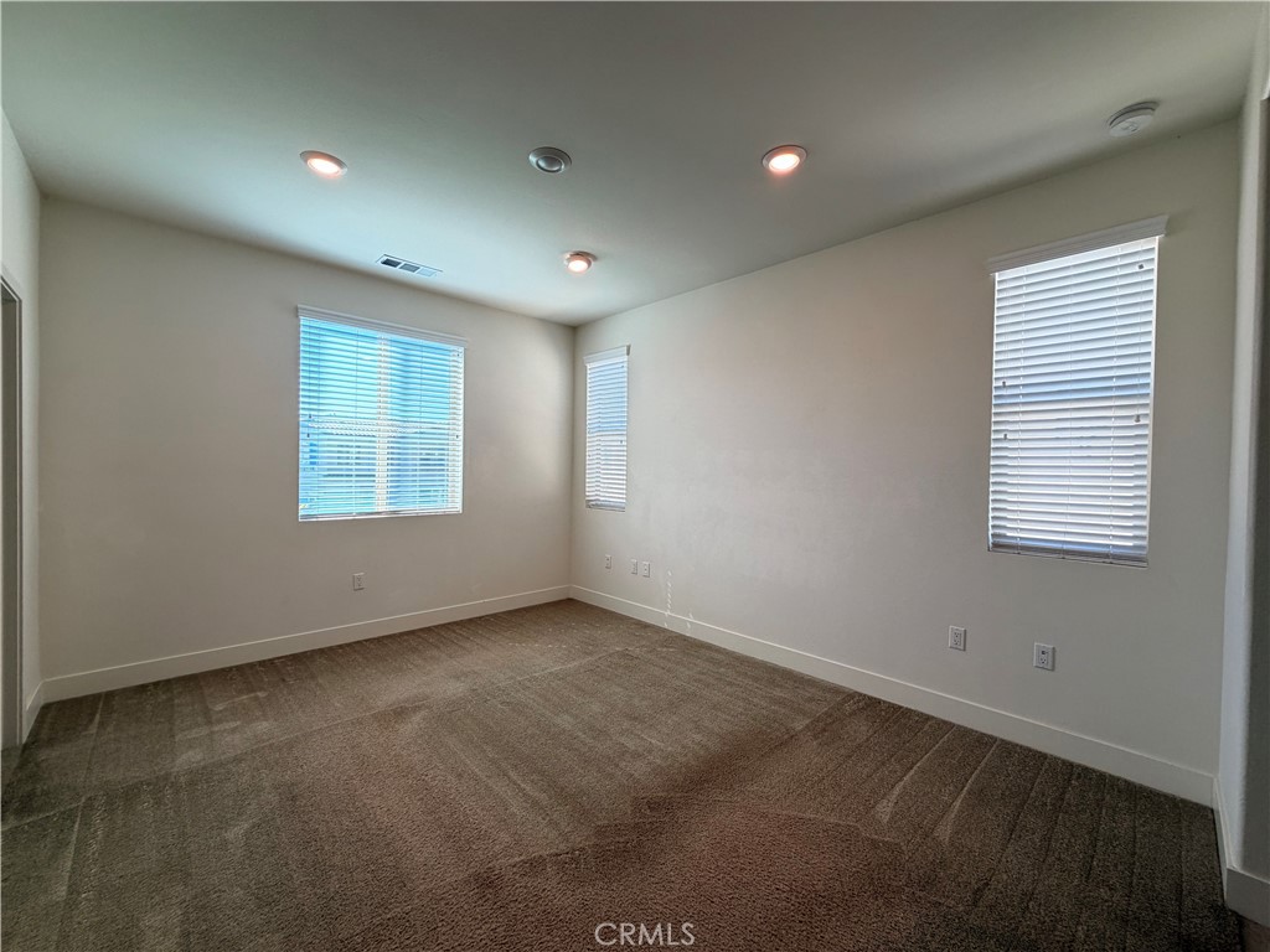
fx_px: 514
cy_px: 476
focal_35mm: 14
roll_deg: -0.9
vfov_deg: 85.7
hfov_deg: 102.1
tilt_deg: -0.4
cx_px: 635
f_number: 2.2
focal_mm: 2.22
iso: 64
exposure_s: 1/120
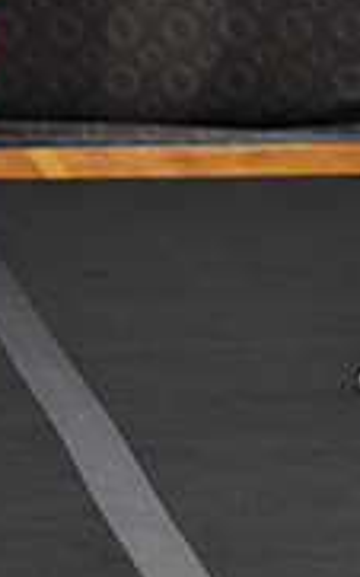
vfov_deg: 2.9
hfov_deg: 1.8
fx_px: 11579
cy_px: 37
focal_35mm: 737
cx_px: 879
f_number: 2.8
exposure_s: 1/800
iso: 5000
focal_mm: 150
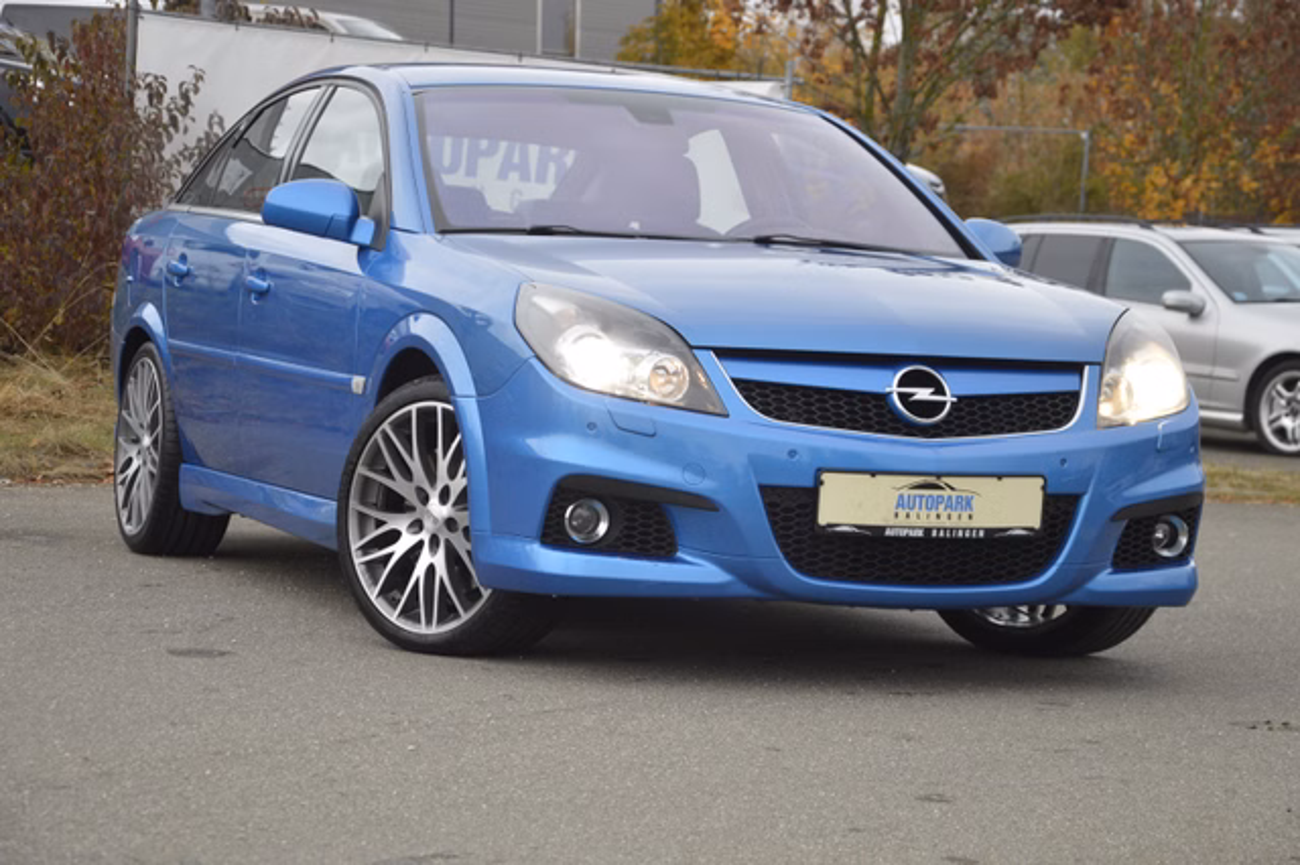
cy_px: 432
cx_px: 650
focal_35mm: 99
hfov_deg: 20.6
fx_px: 3573
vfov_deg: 13.8
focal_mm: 66
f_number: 5.3
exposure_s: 1/100
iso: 400
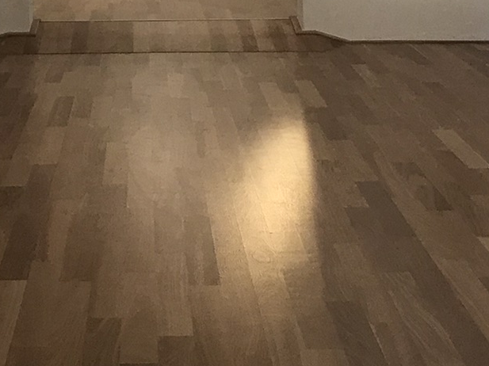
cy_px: -34
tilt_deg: -3.2
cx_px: 186
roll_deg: +0.4
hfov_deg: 21.1
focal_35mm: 93
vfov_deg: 15.5
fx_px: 1313
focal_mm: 3.99
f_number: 1.8
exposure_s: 1/30
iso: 32
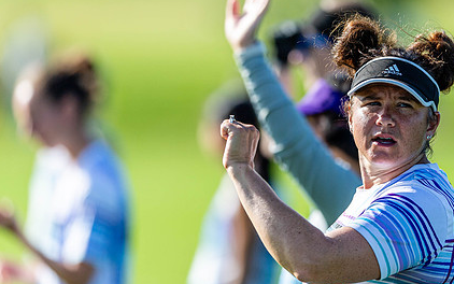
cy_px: 128
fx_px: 8243
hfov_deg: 3.2
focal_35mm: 666
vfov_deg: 2.0
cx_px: 297
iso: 100
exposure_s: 1/2500
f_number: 2.8
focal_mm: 400
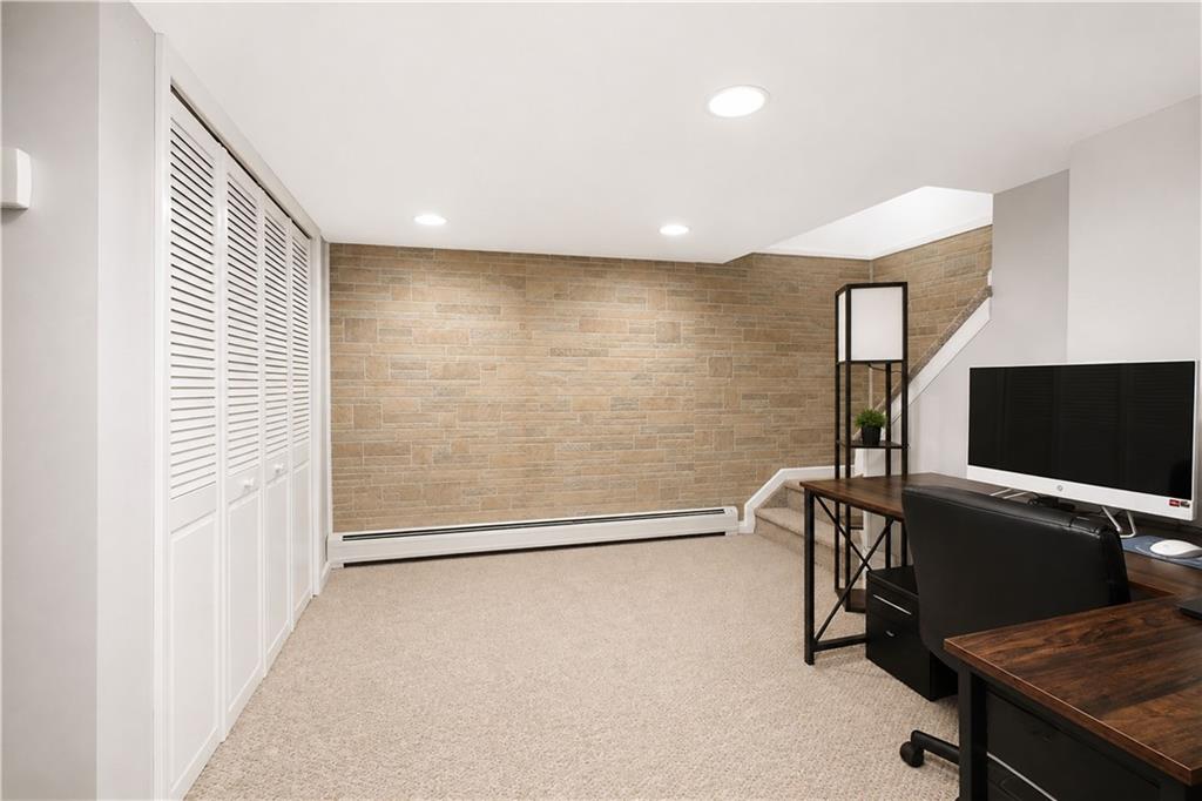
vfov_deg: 77.3
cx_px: 601
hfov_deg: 100.4
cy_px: 400
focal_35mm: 15
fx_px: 501
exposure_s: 1/60
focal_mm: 10
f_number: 8
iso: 1250
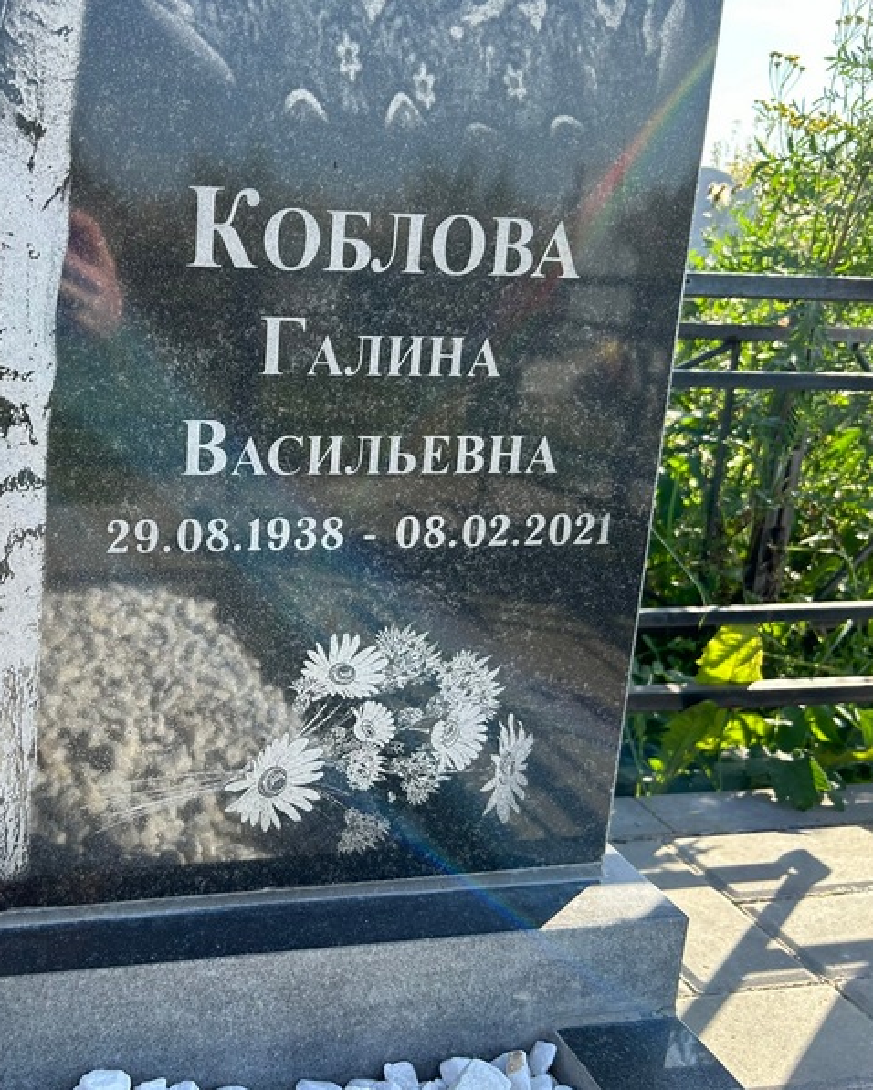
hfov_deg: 41.8
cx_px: 195
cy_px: 546
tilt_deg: -15.0
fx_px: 1098
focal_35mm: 34
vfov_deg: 52.8
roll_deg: -0.3
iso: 50
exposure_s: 1/808
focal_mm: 5.7
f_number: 1.5
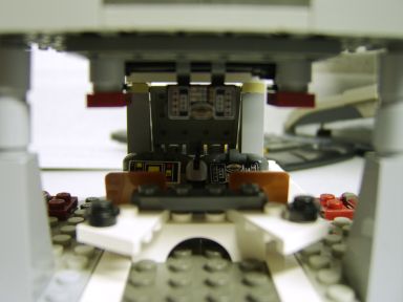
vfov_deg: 45.4
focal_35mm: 31
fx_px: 361
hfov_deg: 58.4
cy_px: 151
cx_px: 202
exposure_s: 1/3
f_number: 2.7
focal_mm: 8.13
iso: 71
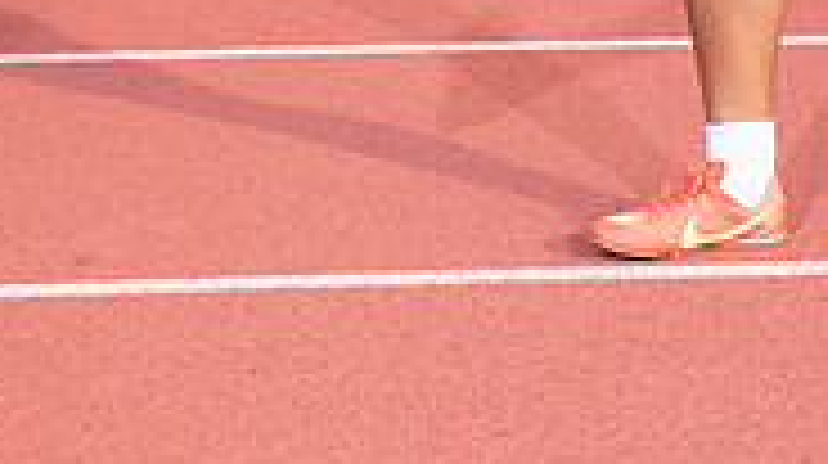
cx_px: 644
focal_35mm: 123
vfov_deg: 9.1
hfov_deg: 17.3
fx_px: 2697
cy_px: -523
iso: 160
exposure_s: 1/250
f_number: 8
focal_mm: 48
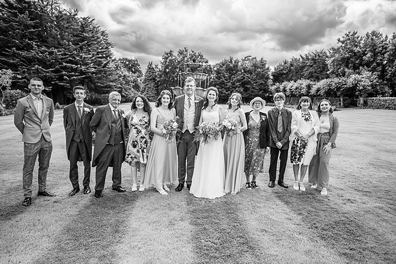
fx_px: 264
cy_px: 132
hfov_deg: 73.8
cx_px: 198
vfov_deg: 53.1
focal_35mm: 24
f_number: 2.8
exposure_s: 1/800
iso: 125
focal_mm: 24
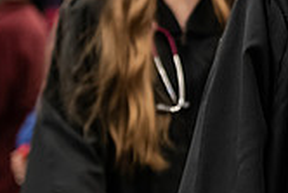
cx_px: 477
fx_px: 3251
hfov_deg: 5.0
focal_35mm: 406
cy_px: -17
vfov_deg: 3.4
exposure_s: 1/200
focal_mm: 116
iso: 2000
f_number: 3.2
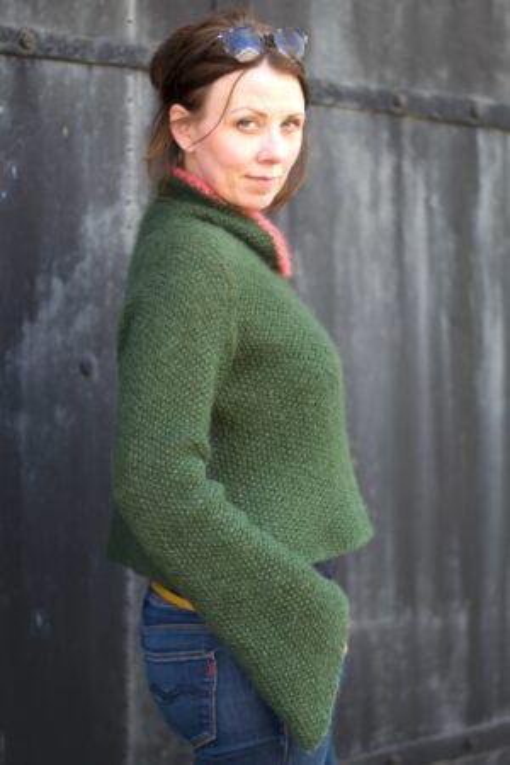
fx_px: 1594
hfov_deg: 18.2
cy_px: 382
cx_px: 255
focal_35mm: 75
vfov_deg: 27.0
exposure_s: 1/320
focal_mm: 50
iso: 100
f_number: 1.8
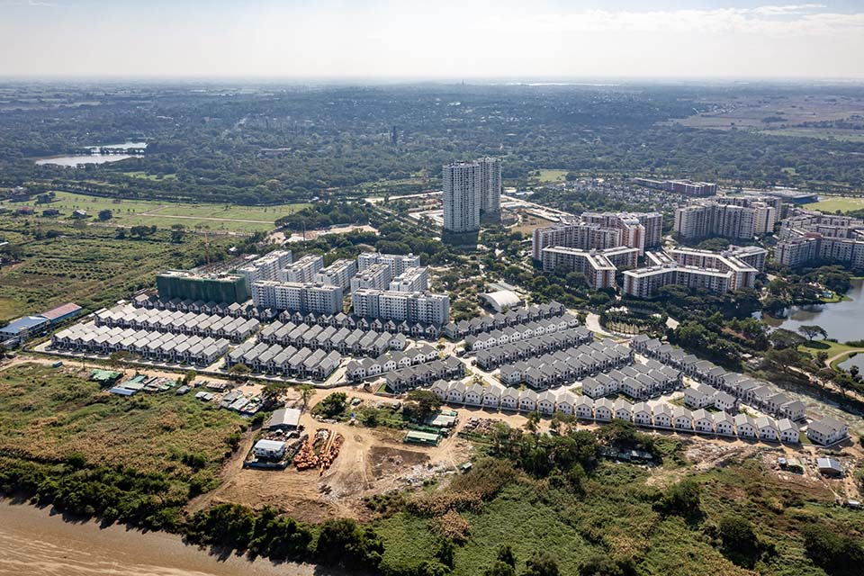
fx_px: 672
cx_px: 432
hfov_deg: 65.5
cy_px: 288
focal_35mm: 28
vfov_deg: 46.4
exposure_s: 1/320
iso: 100
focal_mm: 10.26
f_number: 9
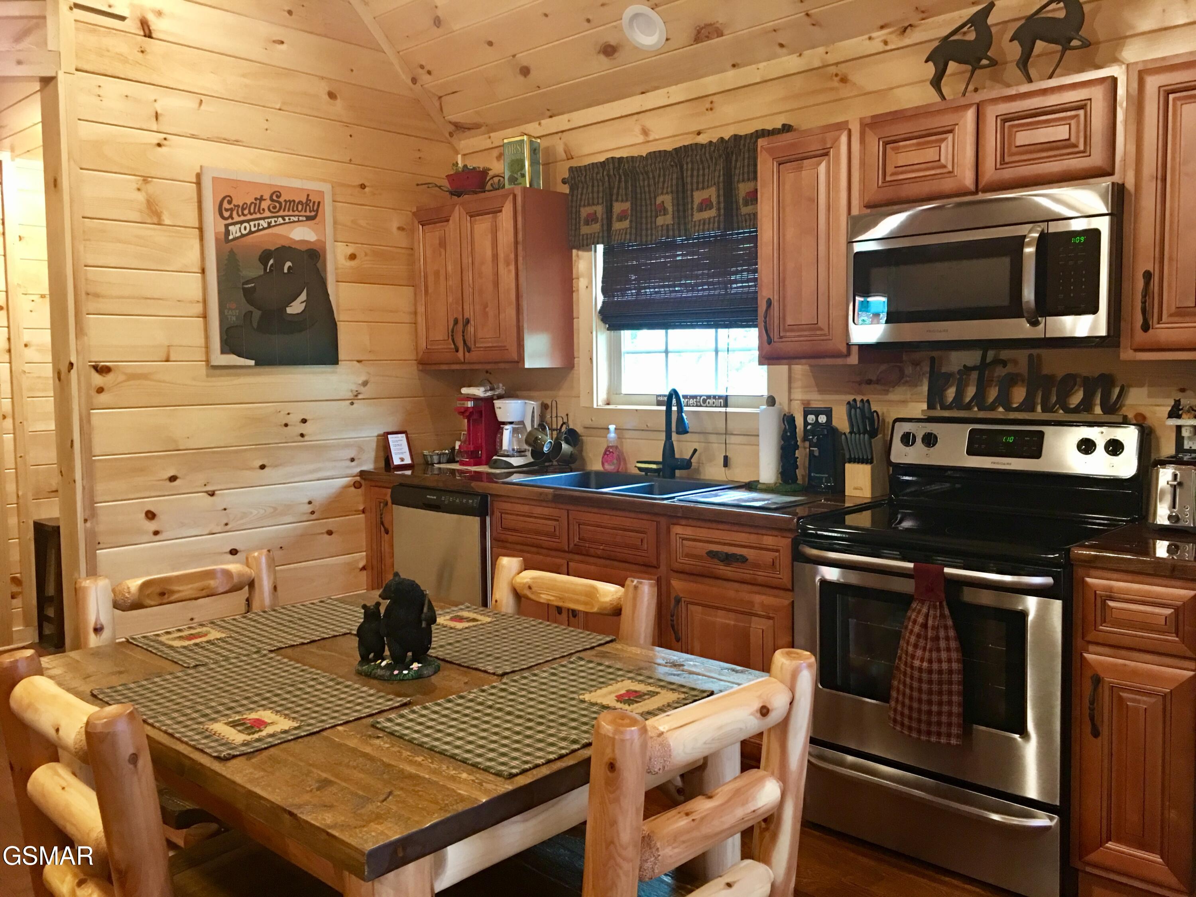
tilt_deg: -3.9
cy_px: 448
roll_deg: +0.8
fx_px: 1002
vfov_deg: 48.2
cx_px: 598
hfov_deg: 61.7
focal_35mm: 29
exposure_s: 1/10
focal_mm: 4.15
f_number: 2.2
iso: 100
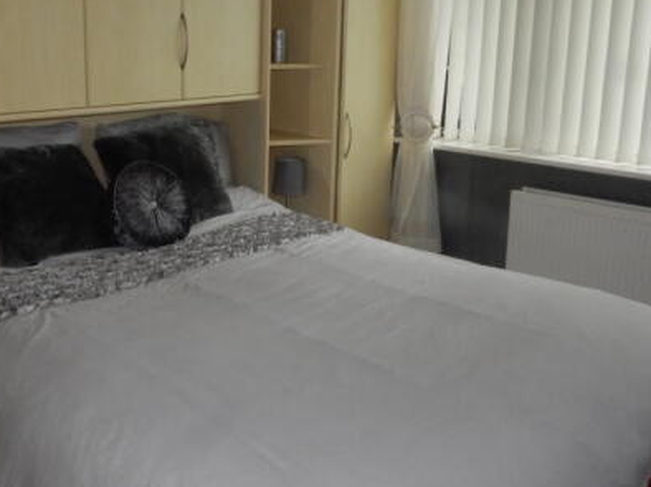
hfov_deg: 49.4
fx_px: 695
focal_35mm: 37
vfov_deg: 38.1
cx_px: 222
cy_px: 158
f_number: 8
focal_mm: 4.5
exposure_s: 1/30
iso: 360
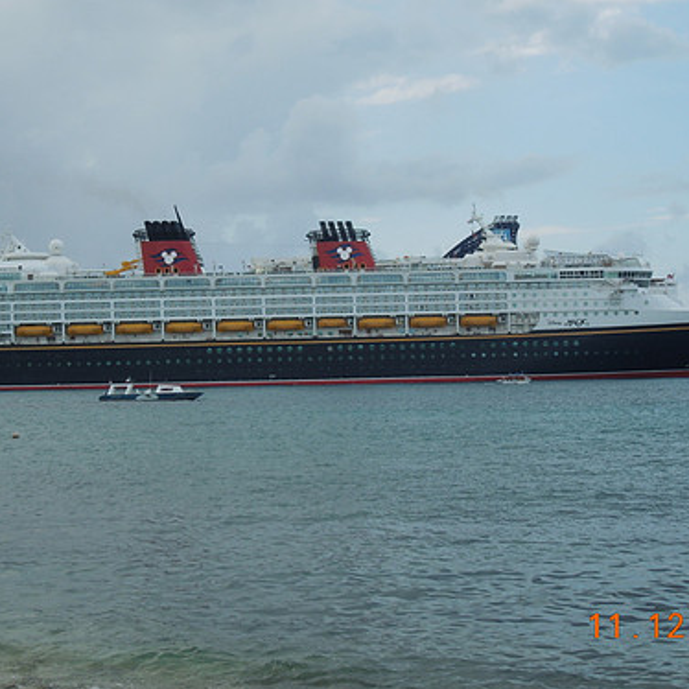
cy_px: 310
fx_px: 1666
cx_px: 297
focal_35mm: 74
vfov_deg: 23.4
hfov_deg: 23.3
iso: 100
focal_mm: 9.8
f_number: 4.2
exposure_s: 1/640
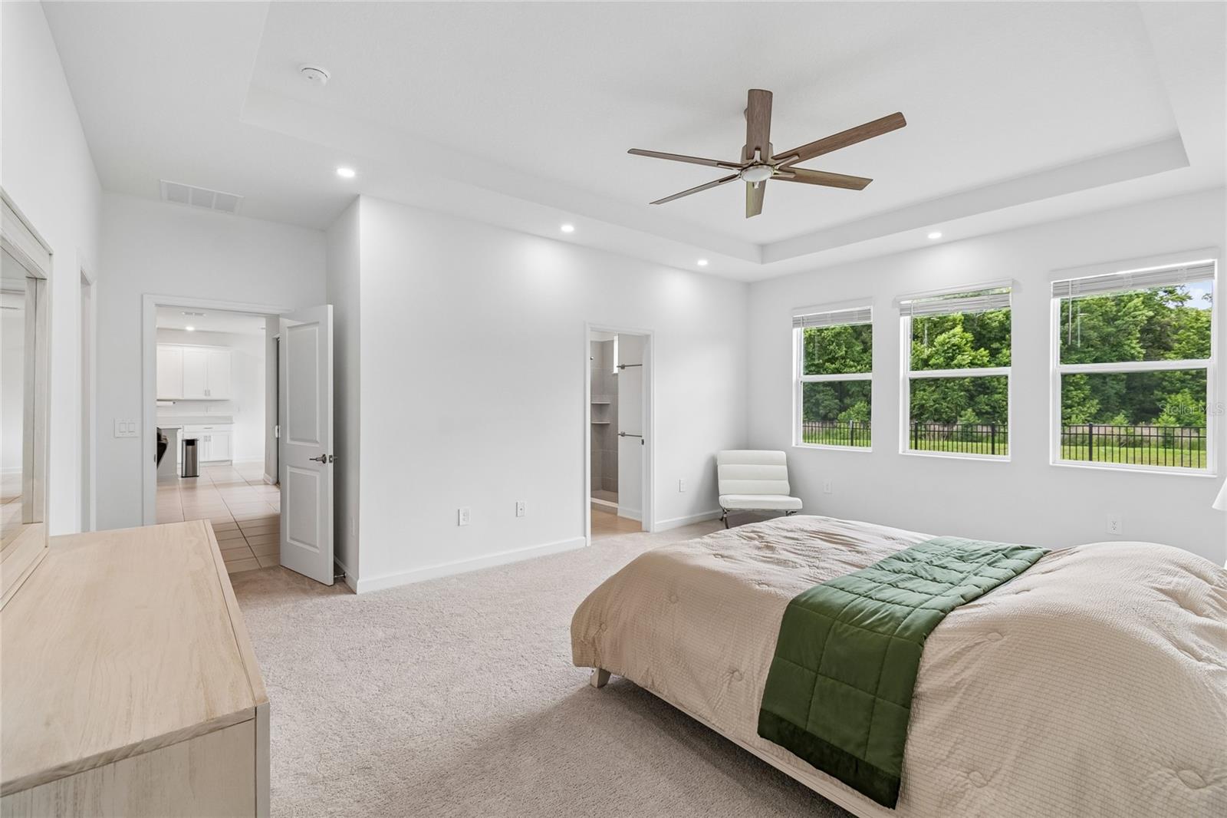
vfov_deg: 77.3
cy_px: 409
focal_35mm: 15
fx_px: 511
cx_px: 614
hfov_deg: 100.4
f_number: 7.1
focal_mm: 10
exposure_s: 1/25
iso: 100
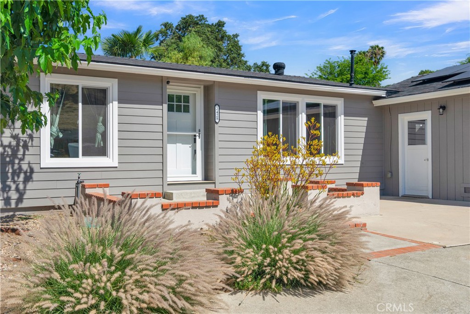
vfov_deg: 37.9
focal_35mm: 35
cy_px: 157
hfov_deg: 54.4
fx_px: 457
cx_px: 235
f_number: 8
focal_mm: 35
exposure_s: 1/250
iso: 200
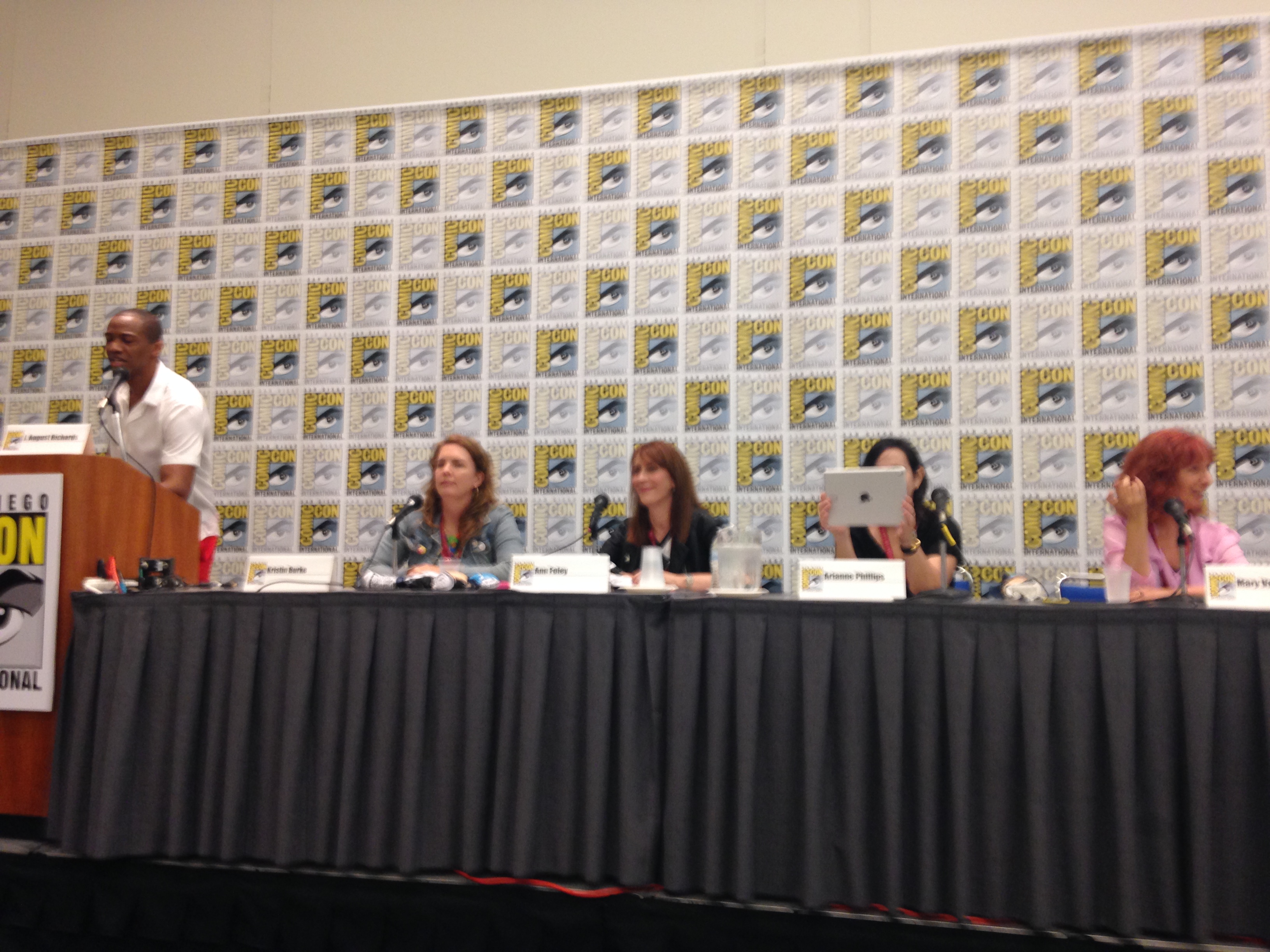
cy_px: 476
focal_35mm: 33
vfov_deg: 42.9
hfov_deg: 55.4
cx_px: 635
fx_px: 1211
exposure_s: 1/20
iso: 100
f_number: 2.4
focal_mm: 4.12
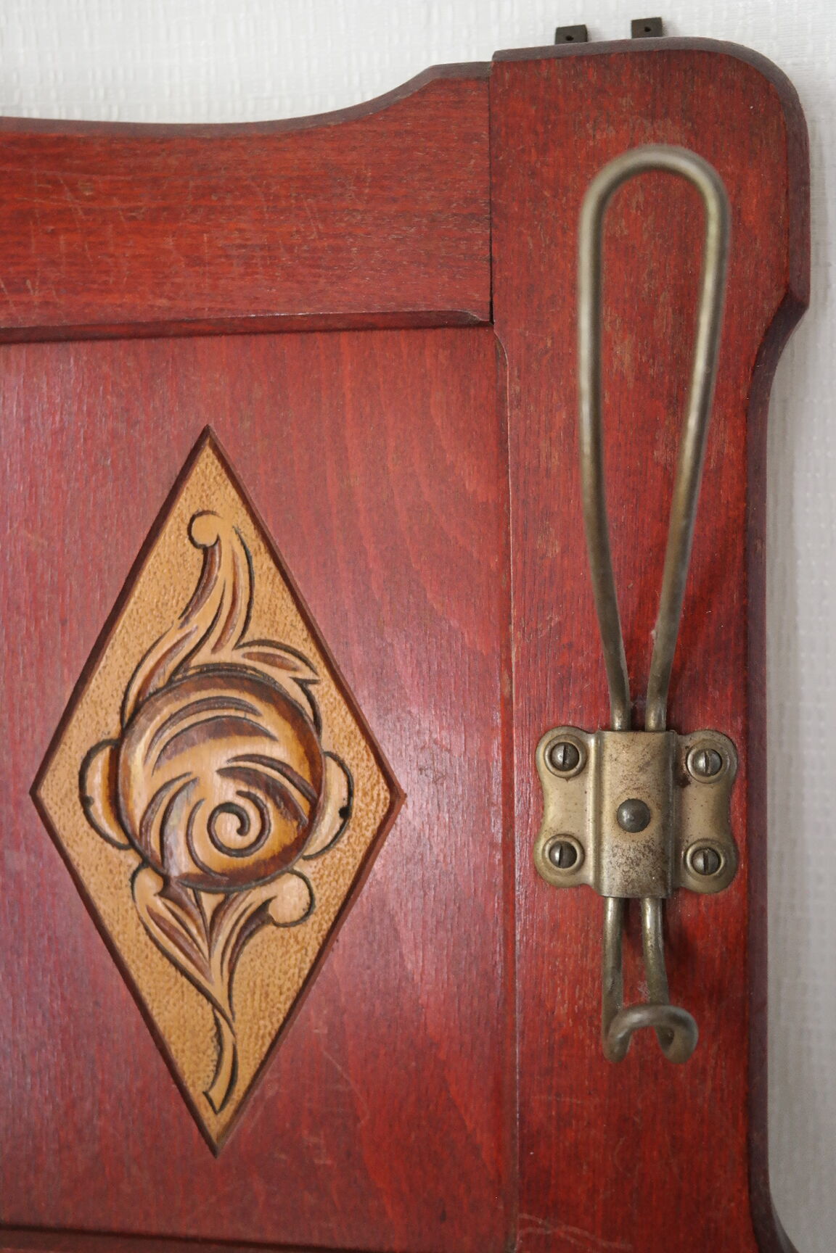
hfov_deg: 31.2
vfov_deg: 45.4
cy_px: 626
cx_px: 418
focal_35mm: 43
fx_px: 1498
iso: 1600
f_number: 5.6
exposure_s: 1/30
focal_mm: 28
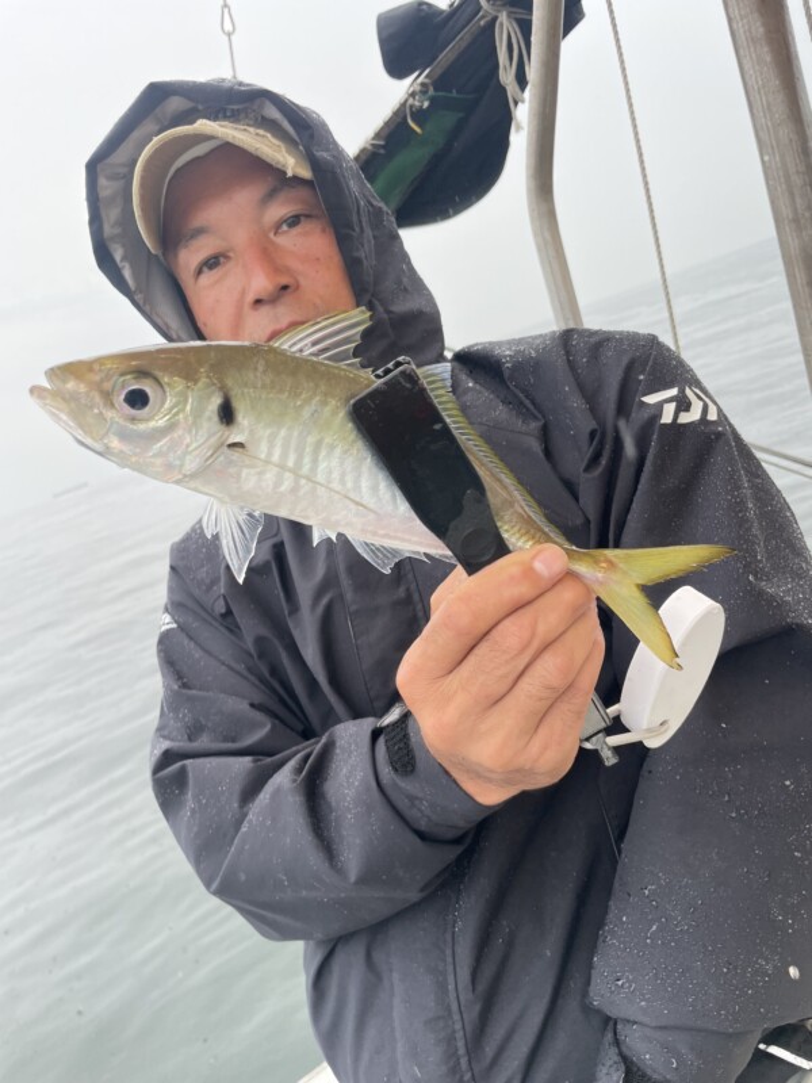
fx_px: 813
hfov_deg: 53.1
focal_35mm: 26
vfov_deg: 67.3
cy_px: 542
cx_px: 406
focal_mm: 4.2
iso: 32
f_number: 1.6
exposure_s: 1/137
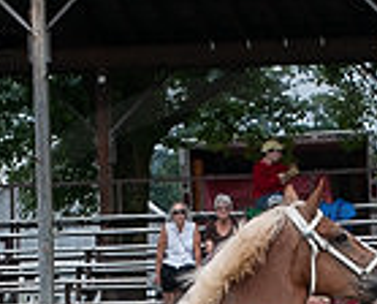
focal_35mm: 356
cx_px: 250
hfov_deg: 5.4
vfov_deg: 4.4
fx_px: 3983
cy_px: 403
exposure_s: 1/1250
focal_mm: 105
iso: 1100
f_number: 5.6
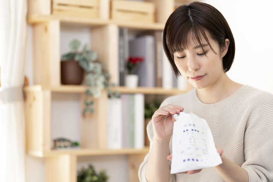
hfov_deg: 23.9
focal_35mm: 85
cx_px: 136
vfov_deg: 16.1
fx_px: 644
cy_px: 91
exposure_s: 1/125
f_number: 2.2
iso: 100
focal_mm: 85
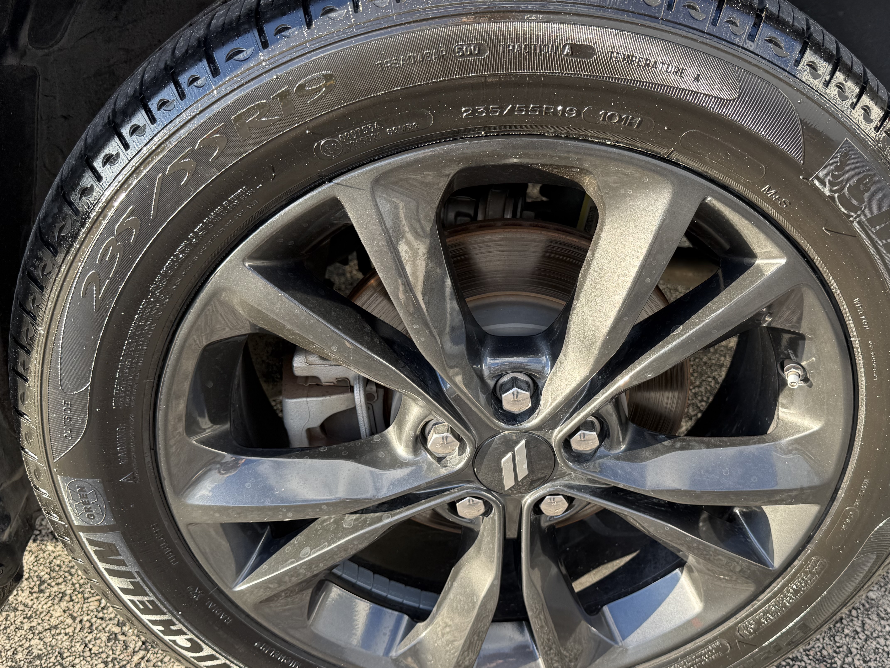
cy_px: 351
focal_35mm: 32
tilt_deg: -35.9
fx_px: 823
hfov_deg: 56.5
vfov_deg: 44.1
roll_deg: -6.6
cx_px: 520
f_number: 1.78
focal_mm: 6.76
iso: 80
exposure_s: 1/314
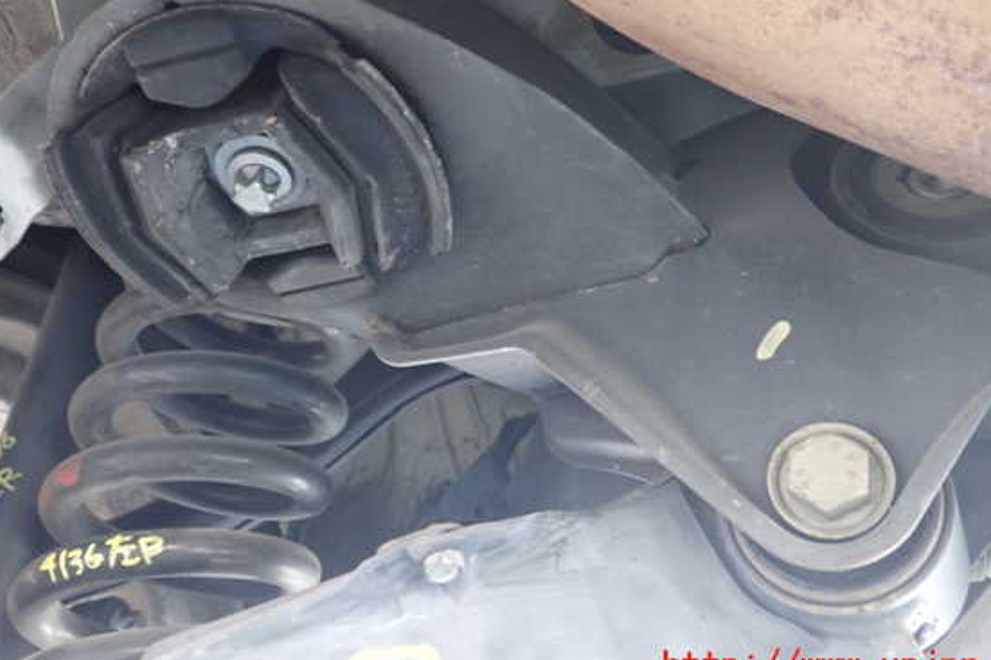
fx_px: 936
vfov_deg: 38.8
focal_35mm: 34
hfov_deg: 55.8
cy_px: 286
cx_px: 529
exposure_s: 1/30
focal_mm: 5.4
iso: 800
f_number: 2.3
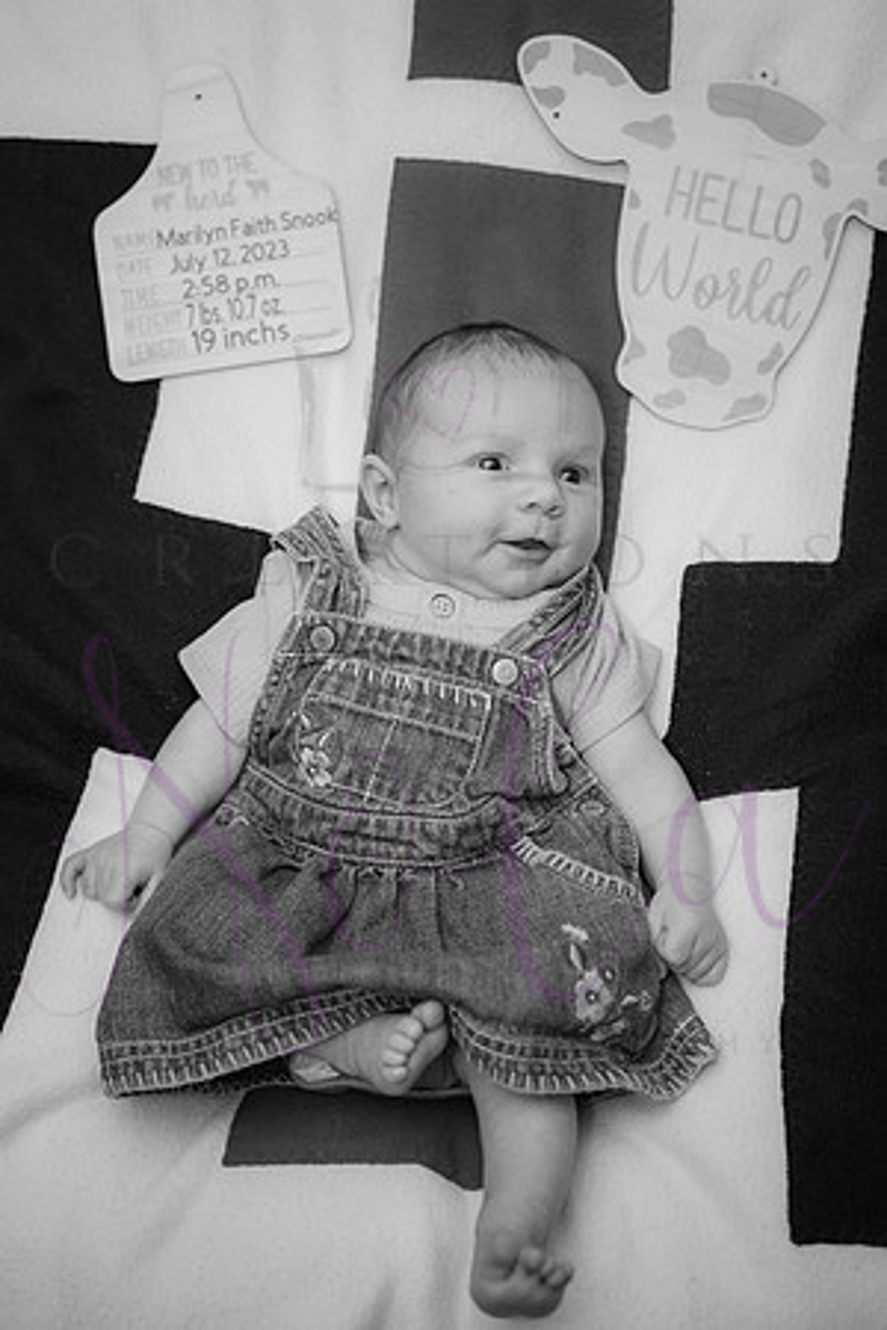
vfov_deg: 39.6
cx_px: 444
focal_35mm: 50
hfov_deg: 27.0
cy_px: 665
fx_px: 1848
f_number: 4
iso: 800
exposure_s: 1/250
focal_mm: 50
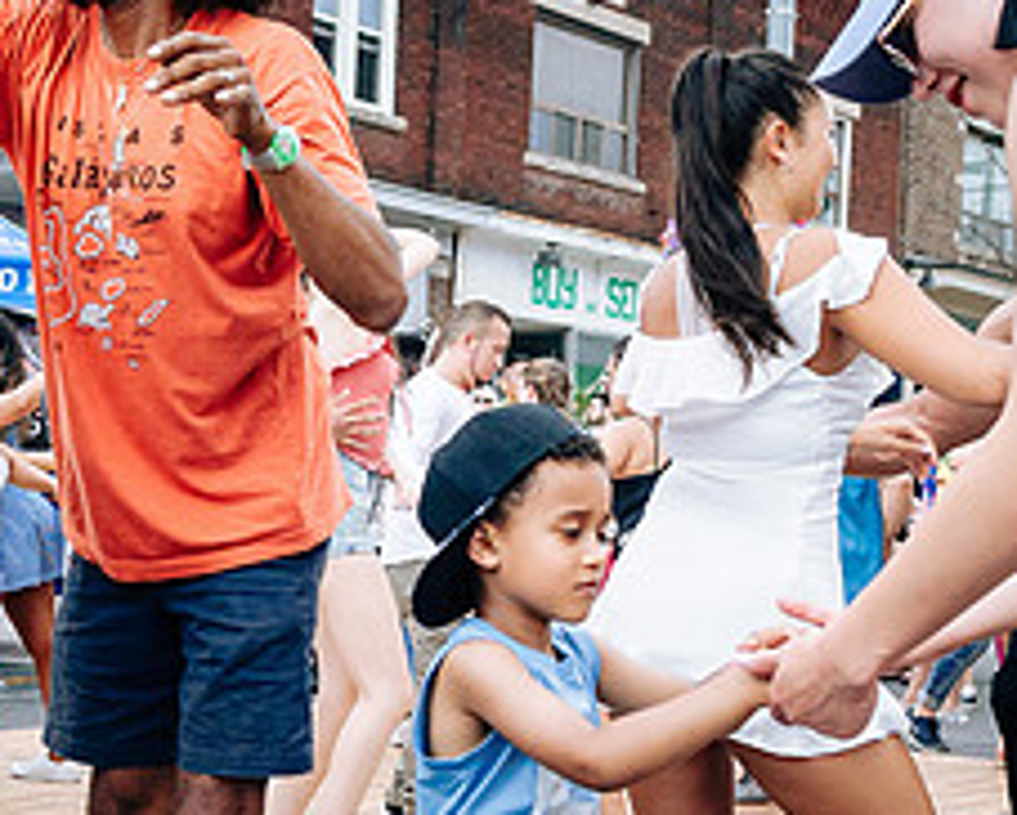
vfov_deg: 24.9
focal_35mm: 61
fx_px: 1838
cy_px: 517
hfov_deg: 30.0
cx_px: 161
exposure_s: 1/1250
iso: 100
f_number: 4
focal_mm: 17
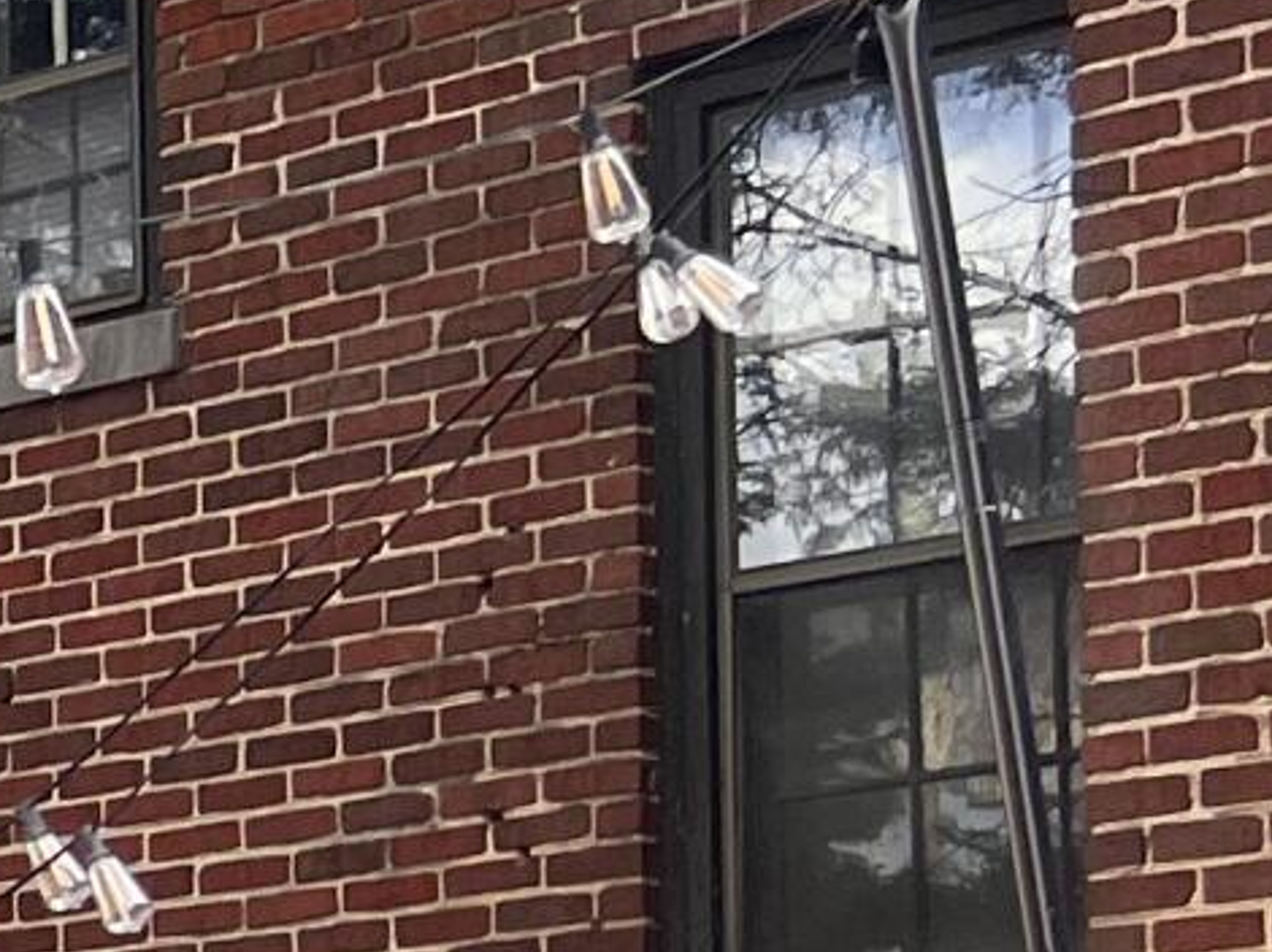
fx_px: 6097
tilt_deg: +2.3
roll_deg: +0.1
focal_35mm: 166
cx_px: -1954
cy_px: 1531
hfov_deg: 10.1
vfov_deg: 8.7
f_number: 1.5
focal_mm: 5.7
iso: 50
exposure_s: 1/733
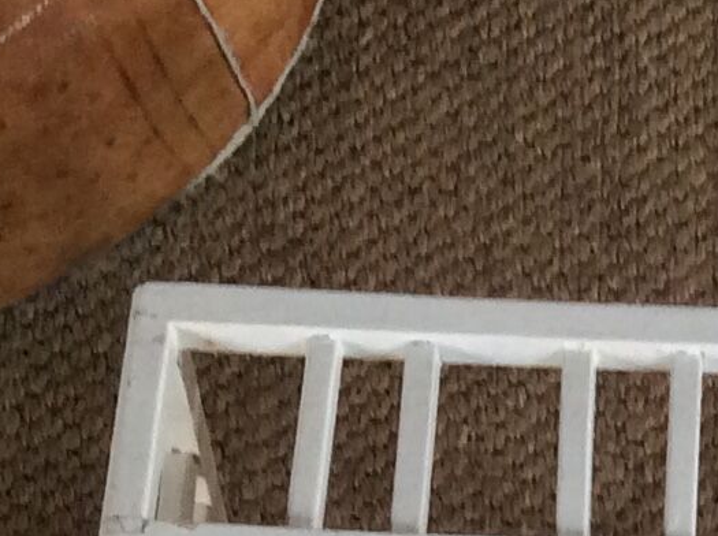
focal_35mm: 158
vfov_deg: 8.8
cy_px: 1118
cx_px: 766
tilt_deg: -63.9
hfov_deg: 12.3
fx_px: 3272
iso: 80
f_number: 2.4
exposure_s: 1/25
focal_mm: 3.3
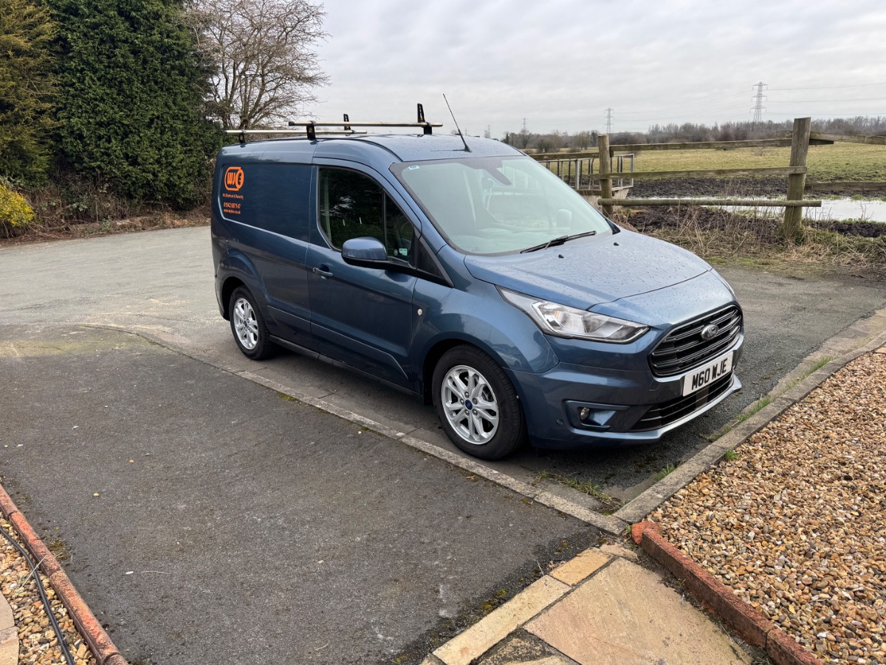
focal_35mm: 24
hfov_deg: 71.6
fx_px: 614
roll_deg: +2.2
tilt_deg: -15.0
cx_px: 443
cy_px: 332
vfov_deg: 56.8
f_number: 1.78
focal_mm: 6.76
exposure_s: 1/1026
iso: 80
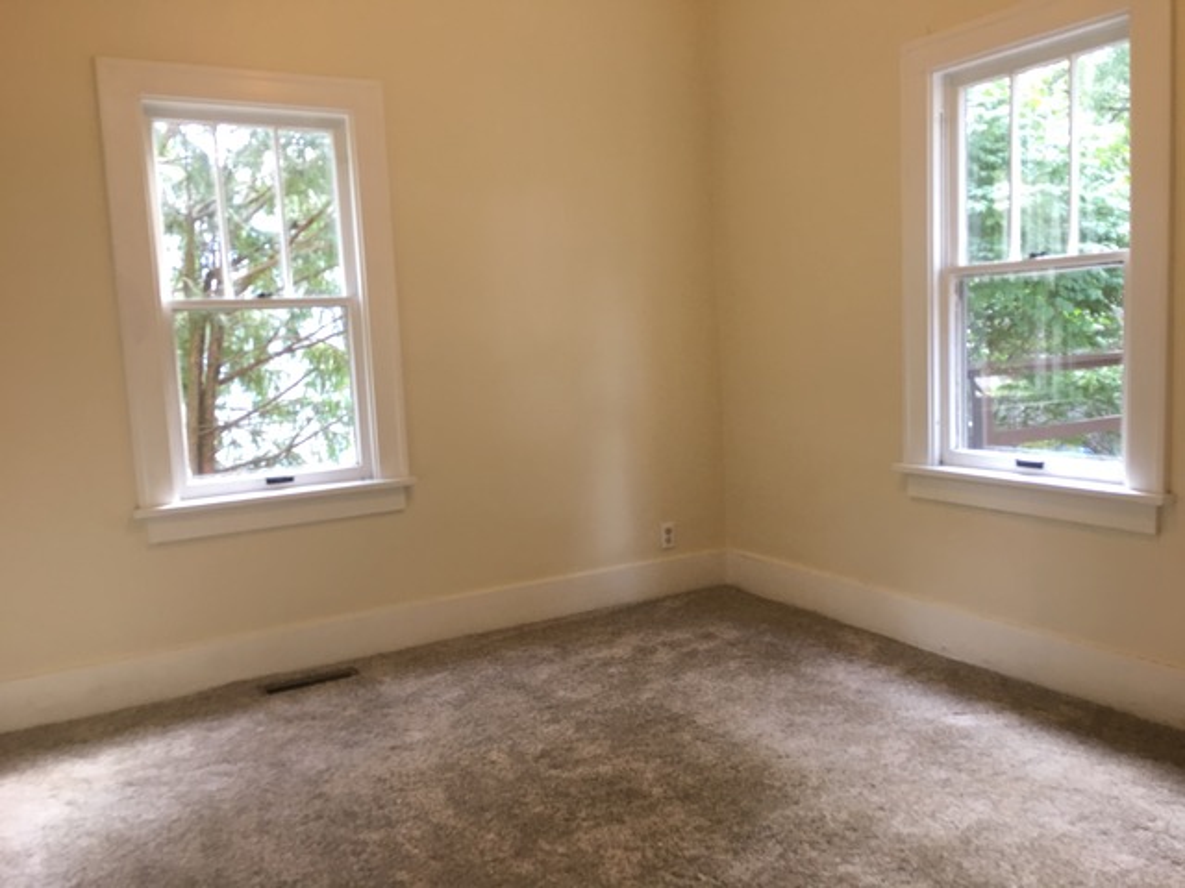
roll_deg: +1.3
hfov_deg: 61.7
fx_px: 993
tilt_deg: -4.4
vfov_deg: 48.2
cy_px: 444
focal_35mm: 29
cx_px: 592
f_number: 2.2
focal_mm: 4.15
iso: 25
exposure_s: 1/15
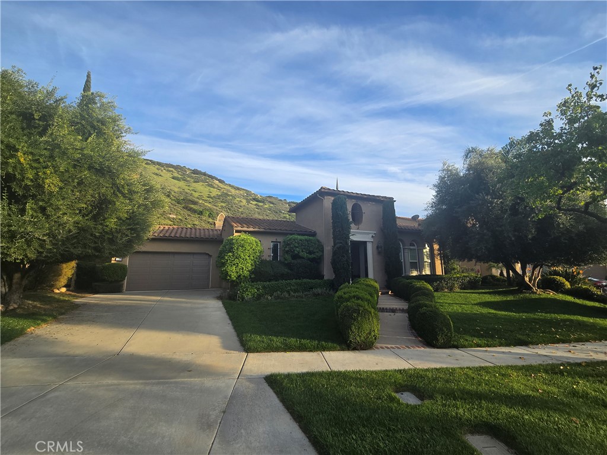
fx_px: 228
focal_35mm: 13
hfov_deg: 106.2
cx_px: 304
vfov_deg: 89.9
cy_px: 228
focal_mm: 2.2
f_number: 2.2
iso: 50
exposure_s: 1/629
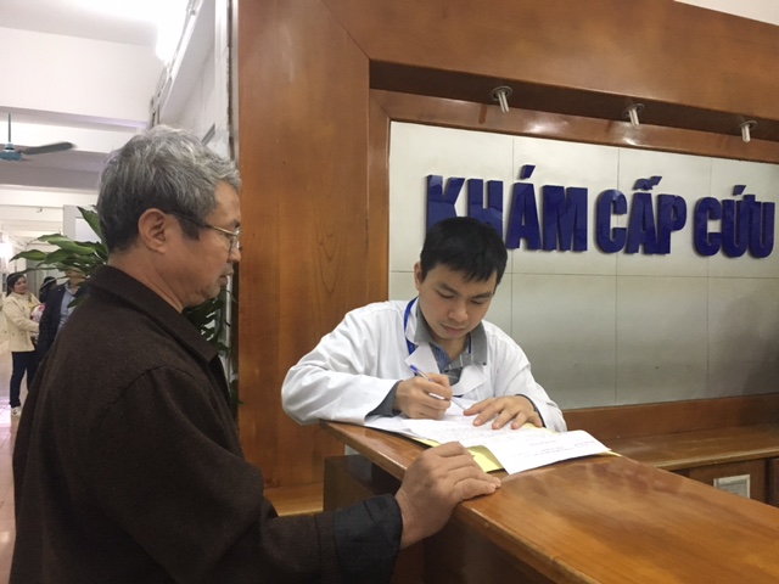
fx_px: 653
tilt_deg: -2.8
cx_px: 390
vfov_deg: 48.2
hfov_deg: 61.7
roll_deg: -1.3
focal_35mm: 29
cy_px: 292
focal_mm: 4.15
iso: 200
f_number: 2.2
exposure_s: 1/25
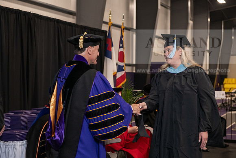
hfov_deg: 28.8
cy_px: 79
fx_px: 459
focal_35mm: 70
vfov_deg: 19.5
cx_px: 118
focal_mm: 70
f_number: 5
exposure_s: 1/125
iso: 2000
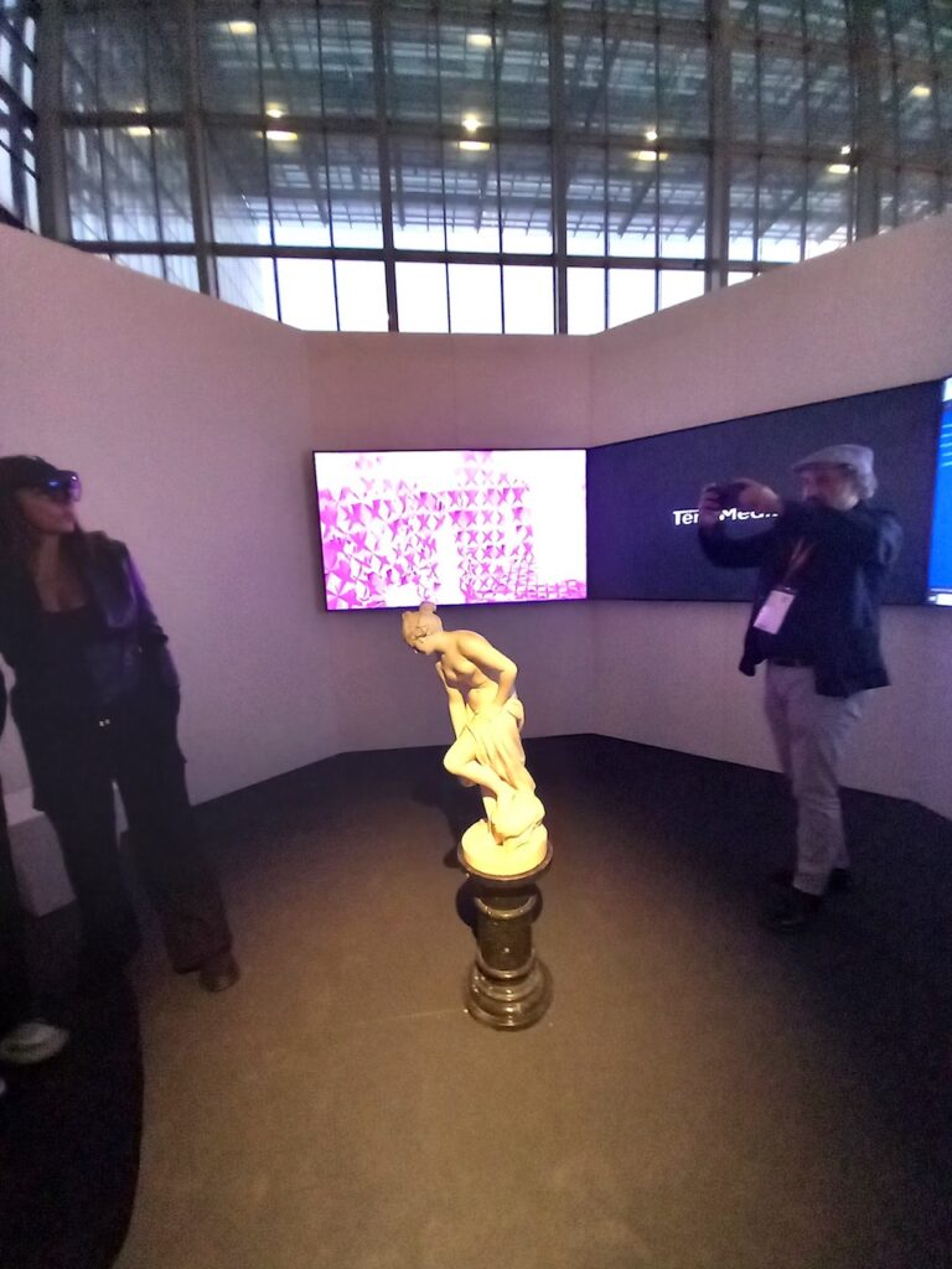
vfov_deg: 106.2
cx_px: 476
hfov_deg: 89.9
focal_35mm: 13
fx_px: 477
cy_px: 634
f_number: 2.2
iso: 250
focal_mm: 1.13
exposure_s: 1/33
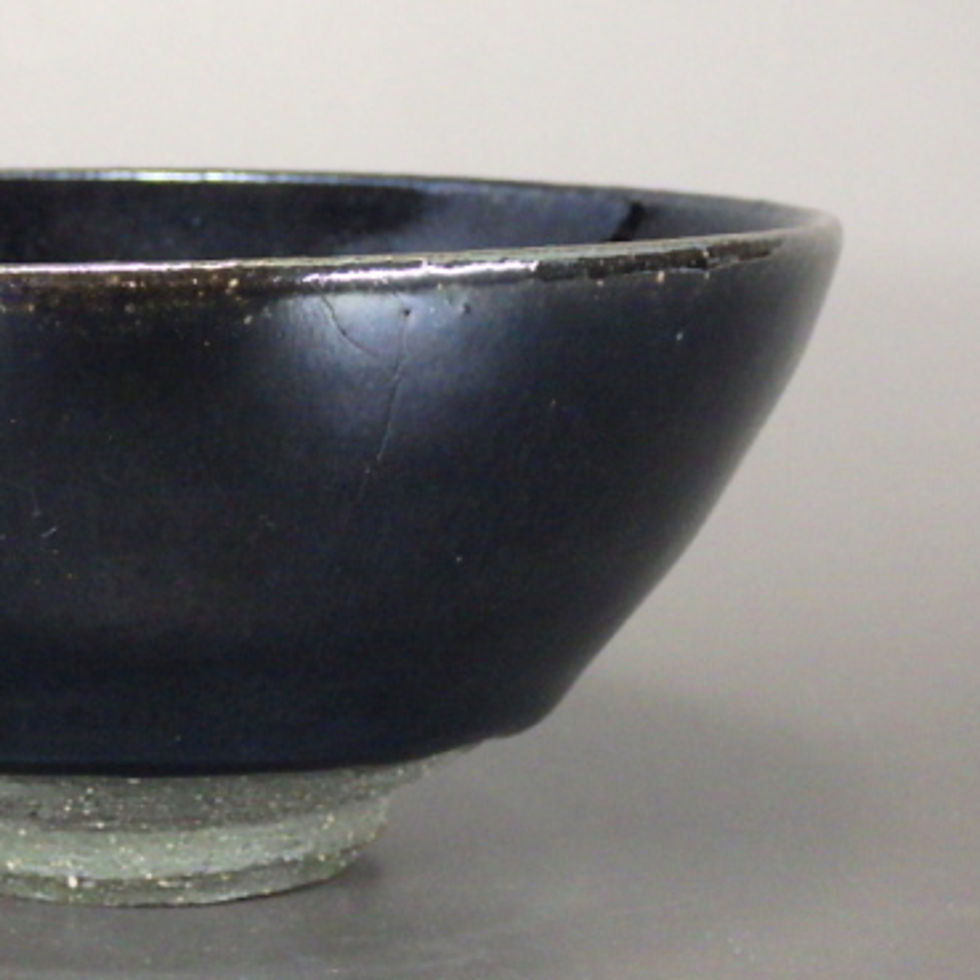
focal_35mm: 118
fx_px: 3780
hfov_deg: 14.7
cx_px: 149
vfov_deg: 14.8
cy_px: 446
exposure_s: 1/20
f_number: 4.8
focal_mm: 13.7
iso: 400
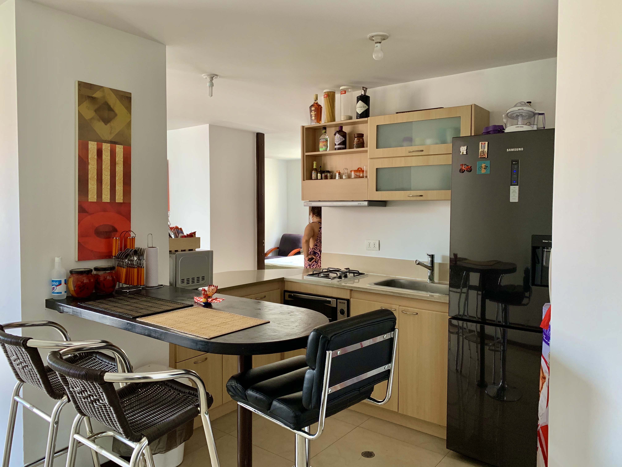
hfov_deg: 67.3
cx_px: 311
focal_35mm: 26
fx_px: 467
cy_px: 234
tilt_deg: -3.9
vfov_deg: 53.1
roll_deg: +0.2
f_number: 1.8
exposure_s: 1/60
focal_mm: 4.25
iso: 125
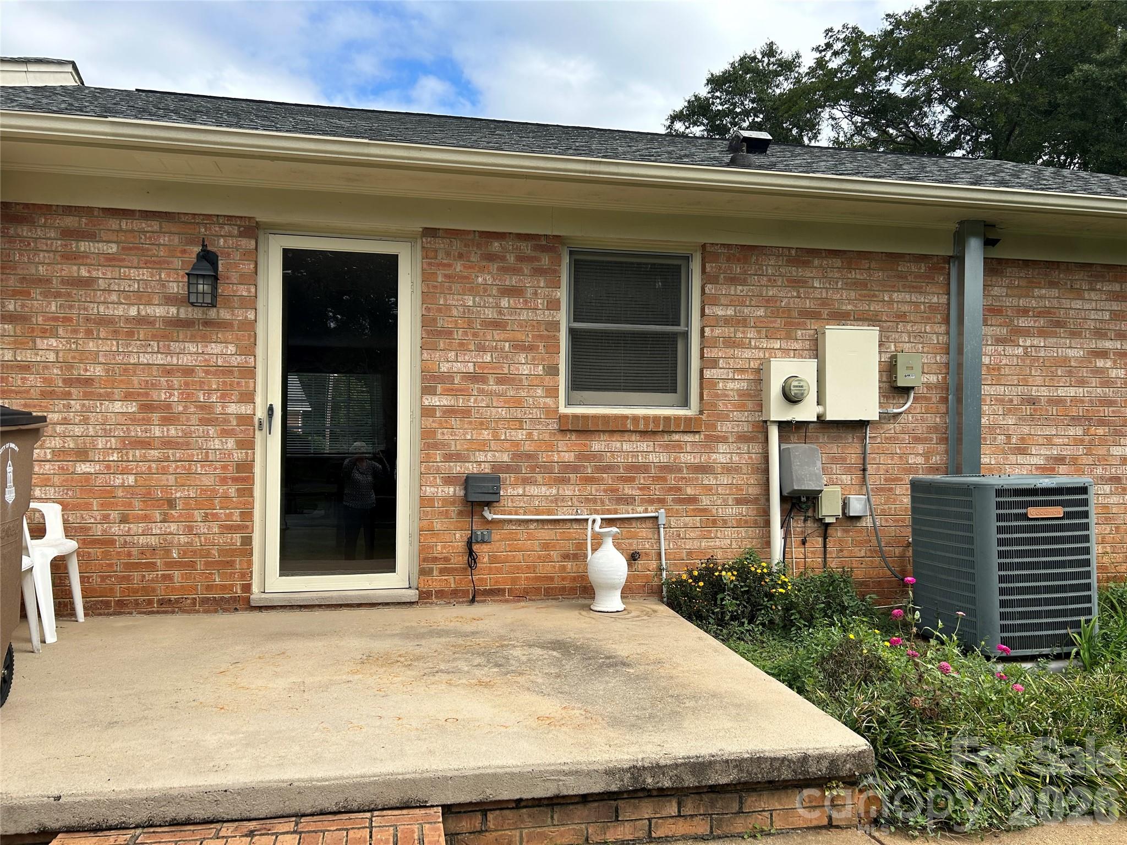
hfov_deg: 67.3
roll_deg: +0.0
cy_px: 422
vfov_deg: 53.1
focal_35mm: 26
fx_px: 846
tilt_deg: +0.9
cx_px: 564
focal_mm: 5.7
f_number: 1.5
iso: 50
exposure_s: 1/2123
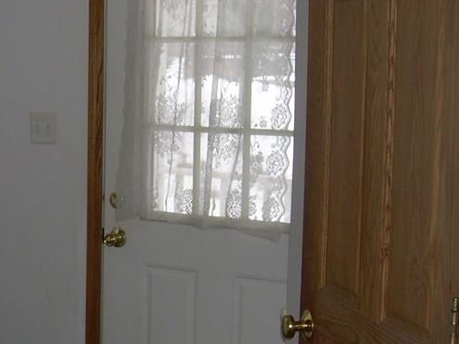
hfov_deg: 24.0
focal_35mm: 79
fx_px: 1047
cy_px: 182
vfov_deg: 18.6
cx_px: 44
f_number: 2.8
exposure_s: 1/60
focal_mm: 6.3
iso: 50
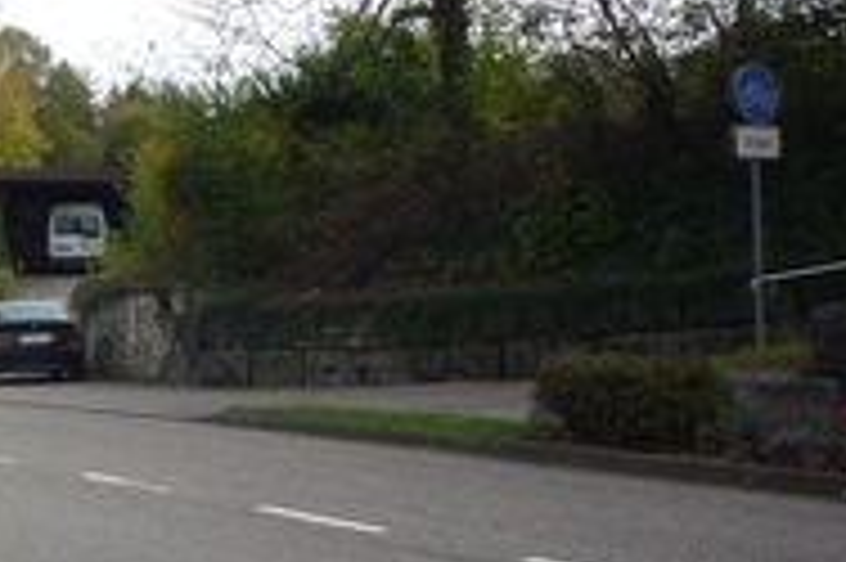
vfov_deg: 16.0
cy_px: 306
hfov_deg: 21.8
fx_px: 1996
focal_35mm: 85
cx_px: -220
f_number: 4
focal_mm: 5.2
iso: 100
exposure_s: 1/200
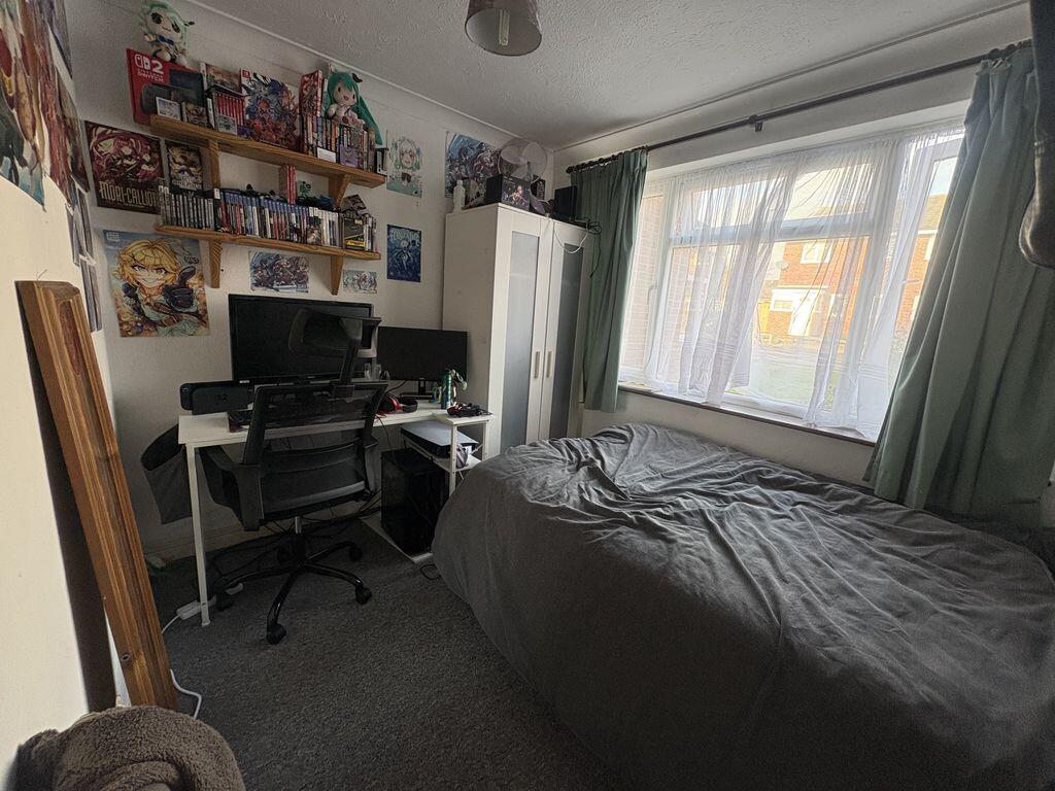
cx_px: 528
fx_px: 427
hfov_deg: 102.1
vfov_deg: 85.7
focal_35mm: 14
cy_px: 396
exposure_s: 1/80
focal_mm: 2.22
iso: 250
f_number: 2.2
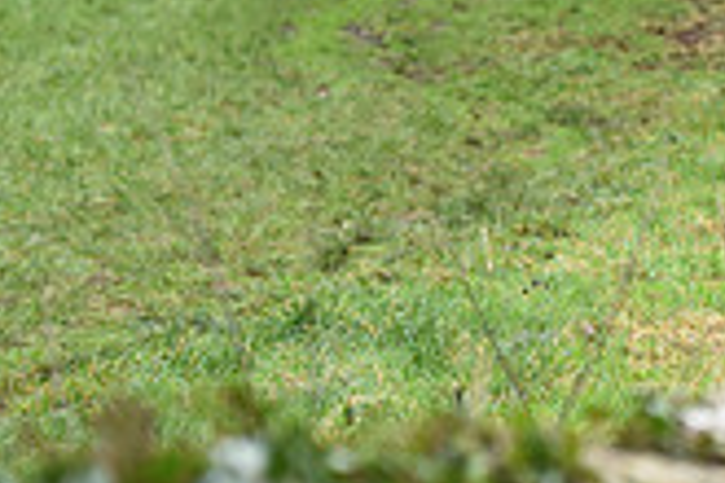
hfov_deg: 6.4
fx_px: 6384
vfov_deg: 4.3
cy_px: -70
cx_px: 1200
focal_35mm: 317
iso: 1600
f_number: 3.5
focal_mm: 90
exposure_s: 1/1250
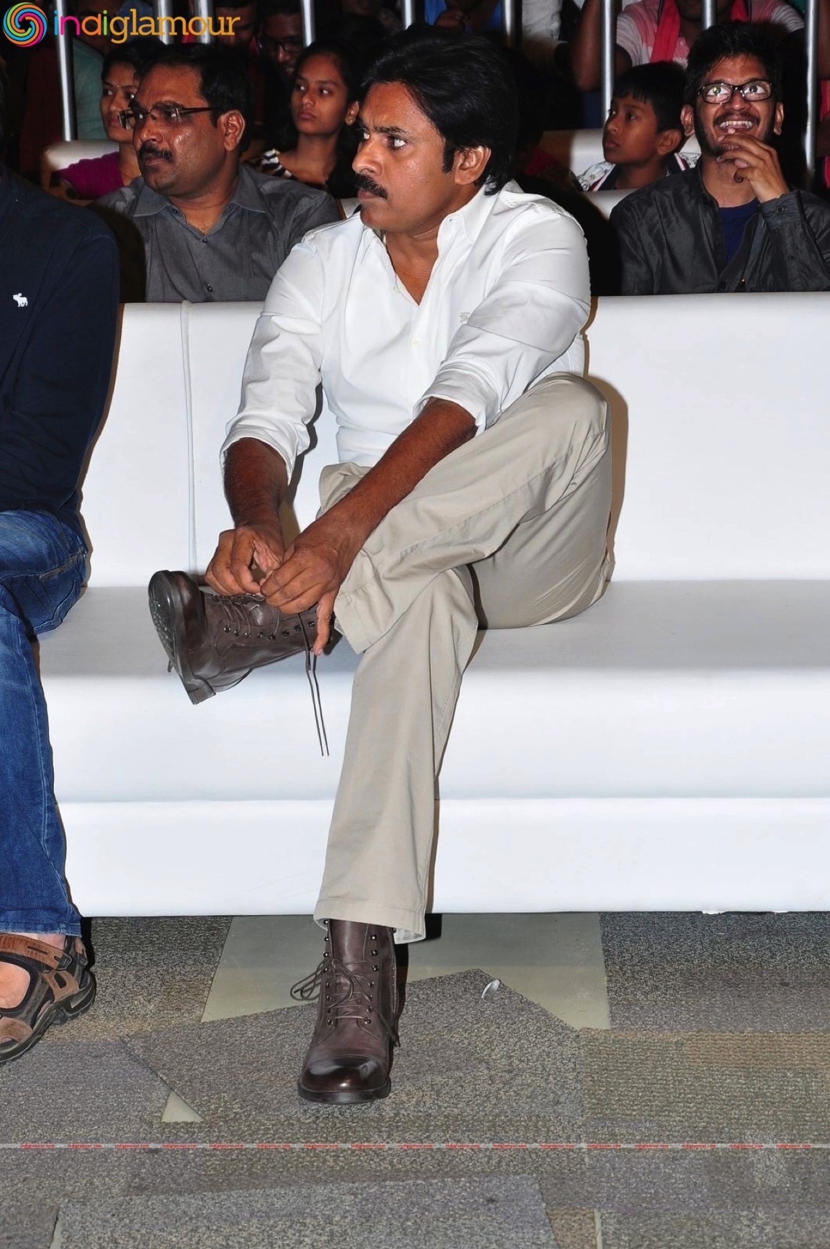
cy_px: 624
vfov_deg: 23.4
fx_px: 3015
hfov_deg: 15.7
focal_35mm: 87
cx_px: 415
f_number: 8
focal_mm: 58
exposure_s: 1/125
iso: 500
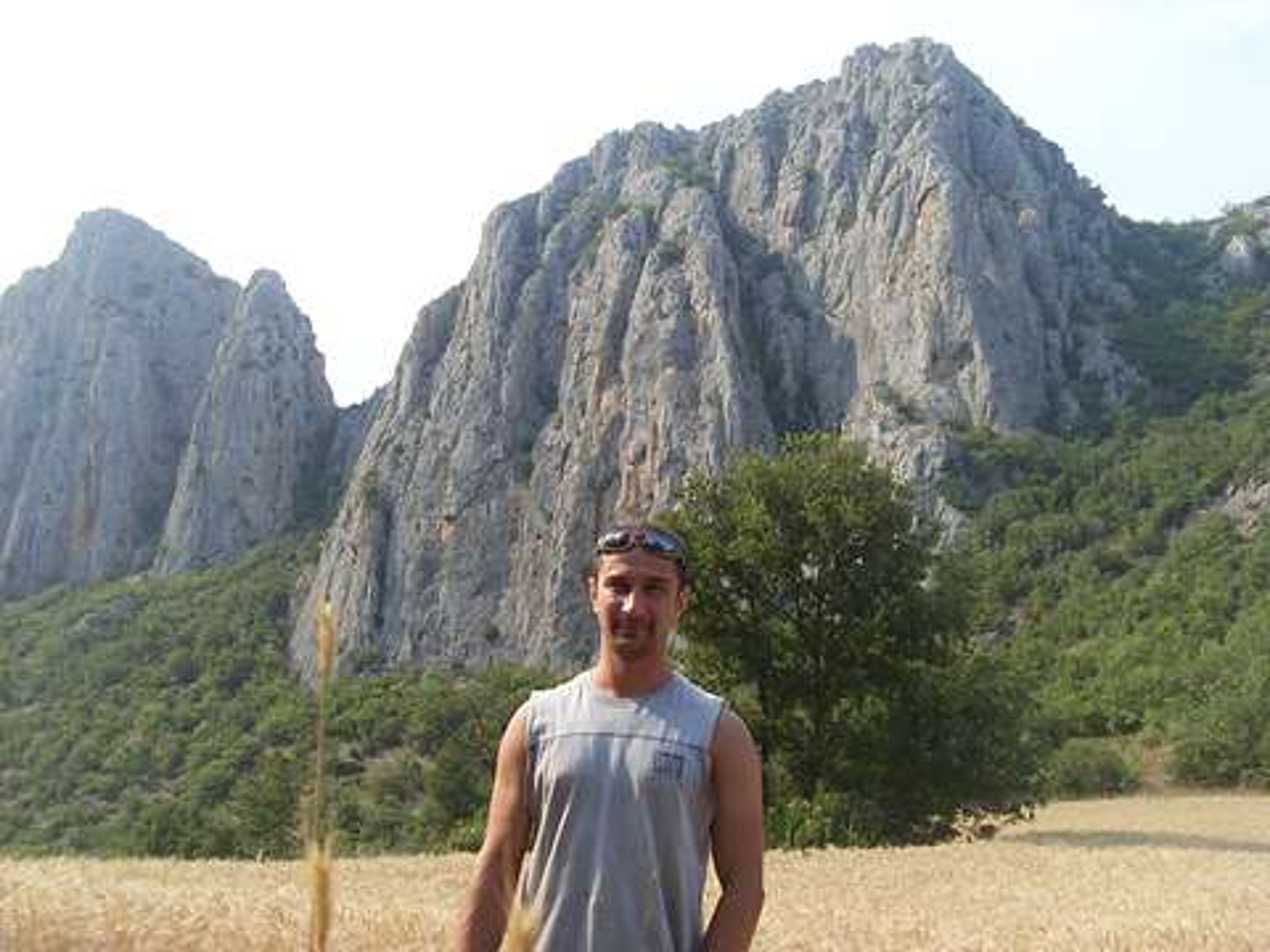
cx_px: 635
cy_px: 476
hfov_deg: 49.0
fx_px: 1394
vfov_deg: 37.7
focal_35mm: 38
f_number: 7.7
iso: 80
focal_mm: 6.3
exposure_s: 1/125
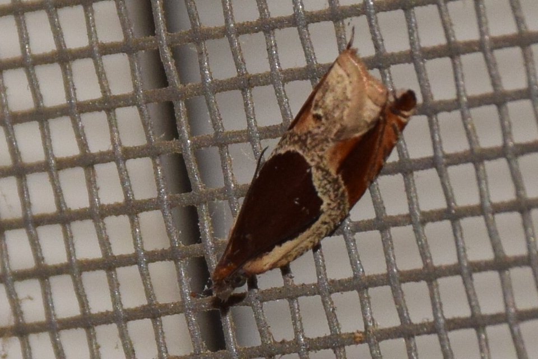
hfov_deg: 9.8
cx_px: 269
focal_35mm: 210
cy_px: 180
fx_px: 3138
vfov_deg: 6.5
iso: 400
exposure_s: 1/160
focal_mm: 140
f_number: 10
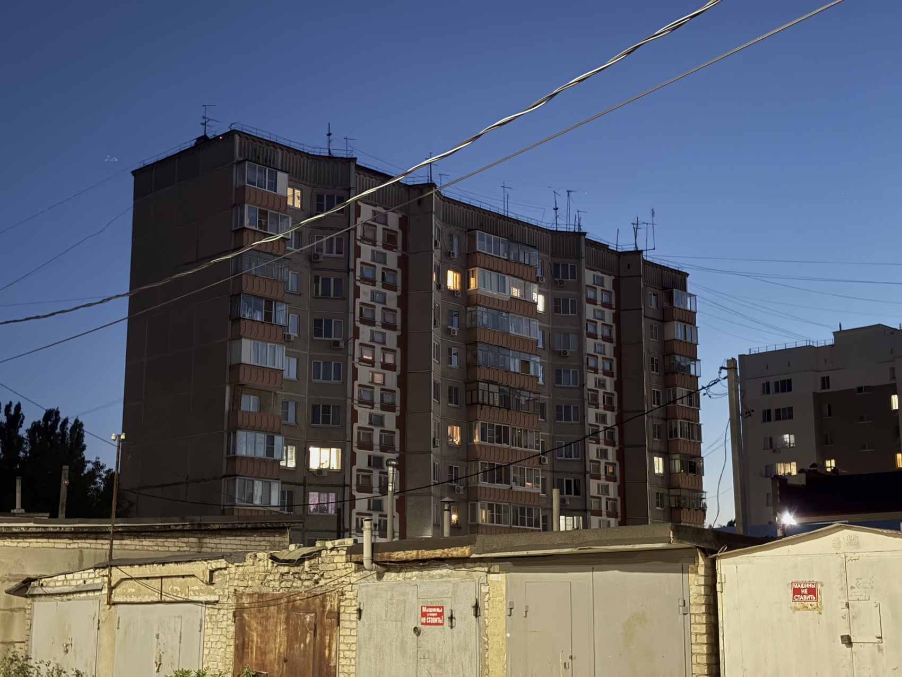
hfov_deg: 36.8
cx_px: 451
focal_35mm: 52
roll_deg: +0.5
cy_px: 338
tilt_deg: +13.0
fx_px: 1355
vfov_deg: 28.0
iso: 250
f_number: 1.6
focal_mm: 5.96
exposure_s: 1/5
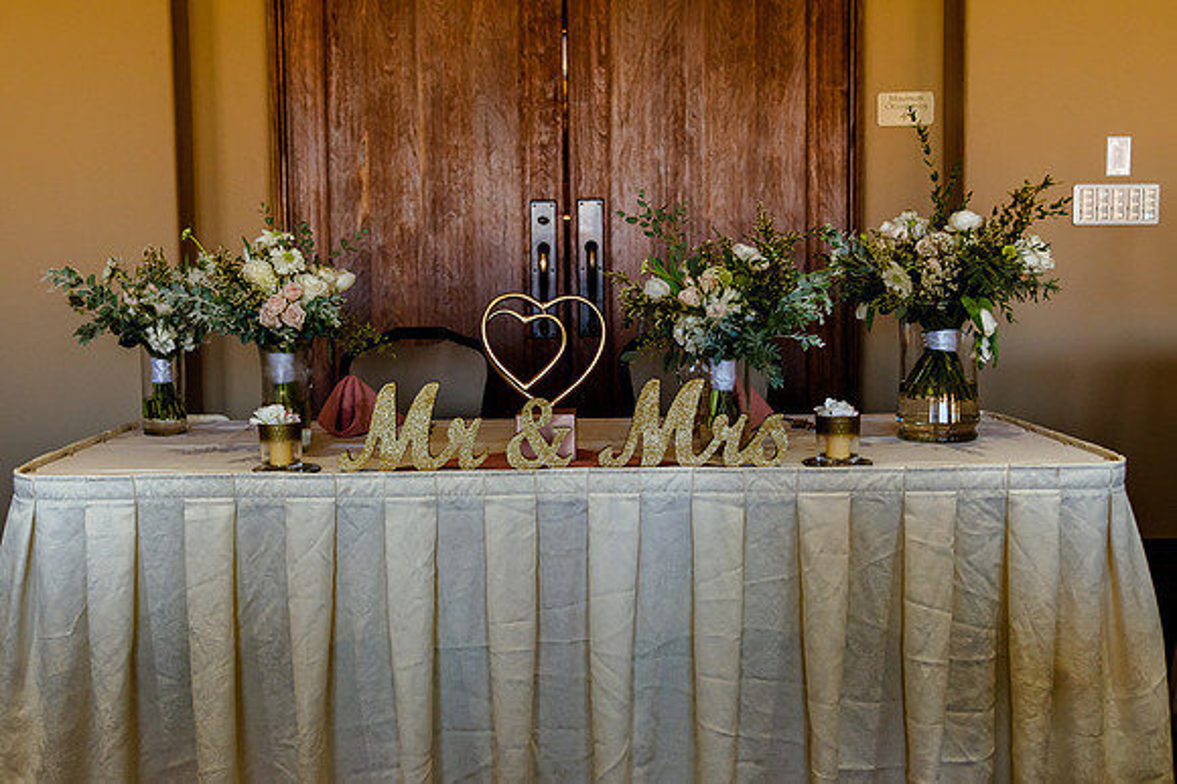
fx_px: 1317
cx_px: 504
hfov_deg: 48.0
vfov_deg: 33.1
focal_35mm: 40
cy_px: 367
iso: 2000
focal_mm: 34
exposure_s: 1/320
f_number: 4
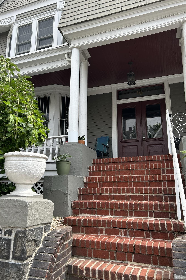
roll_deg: -1.0
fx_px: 217
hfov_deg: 46.4
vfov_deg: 65.5
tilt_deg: +15.5
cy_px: 137
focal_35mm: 28
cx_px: 87
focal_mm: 5.7
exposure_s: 1/1112
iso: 50
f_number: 1.5
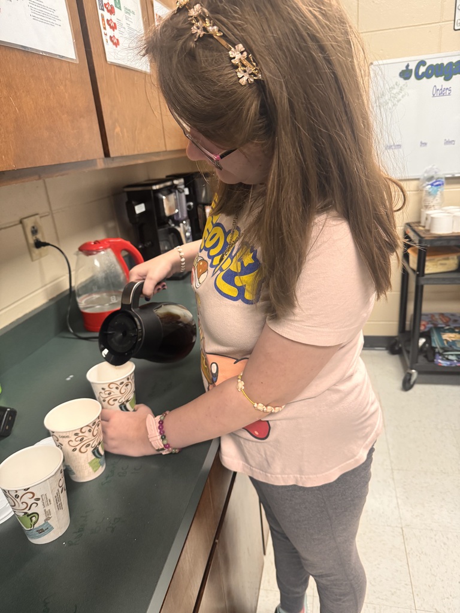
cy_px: 306
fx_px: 425
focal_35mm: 24
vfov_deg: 71.6
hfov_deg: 56.8
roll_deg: +5.7
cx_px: 230
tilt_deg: -21.4
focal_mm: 6.76
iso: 250
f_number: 1.78
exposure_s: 1/60
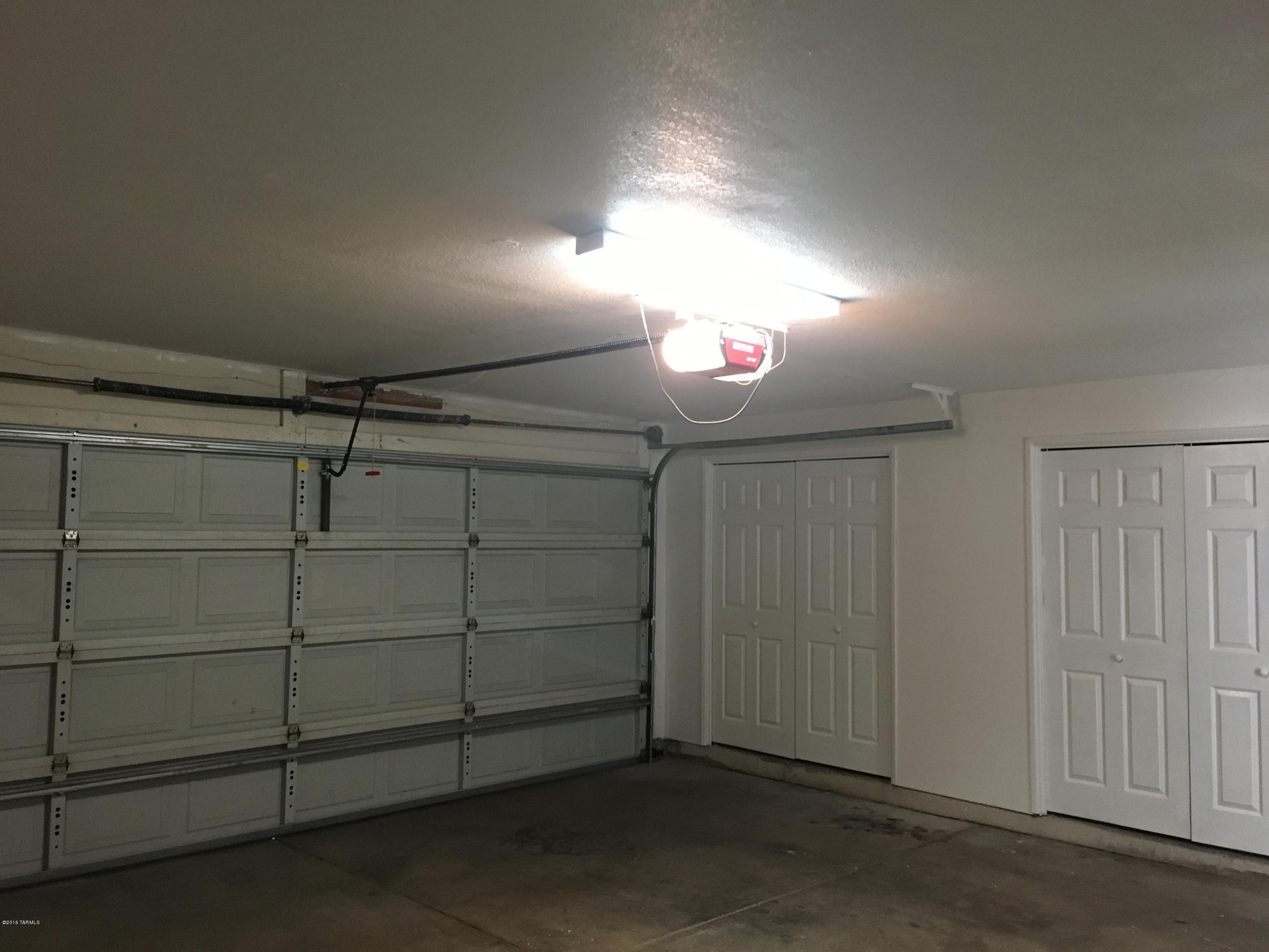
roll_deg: -0.6
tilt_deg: +4.0
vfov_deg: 48.2
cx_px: 634
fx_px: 1063
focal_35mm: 29
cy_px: 476
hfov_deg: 61.7
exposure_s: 1/30
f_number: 2.2
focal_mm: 4.15
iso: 160
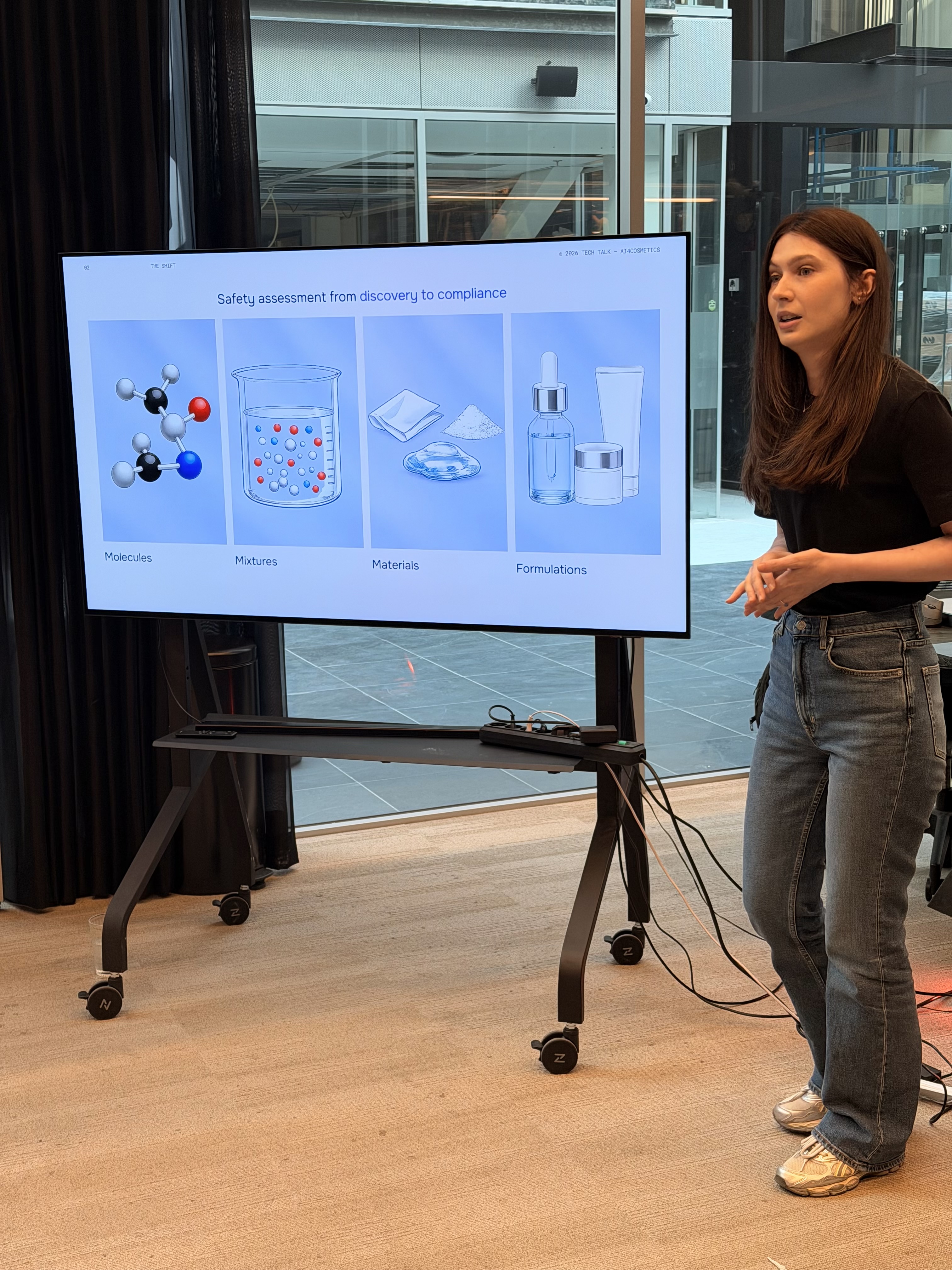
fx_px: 1760
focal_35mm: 48
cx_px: 476
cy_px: 635
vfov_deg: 39.7
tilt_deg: -9.7
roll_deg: +0.5
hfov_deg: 30.3
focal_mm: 6.76
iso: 100
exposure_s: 1/100
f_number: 1.78
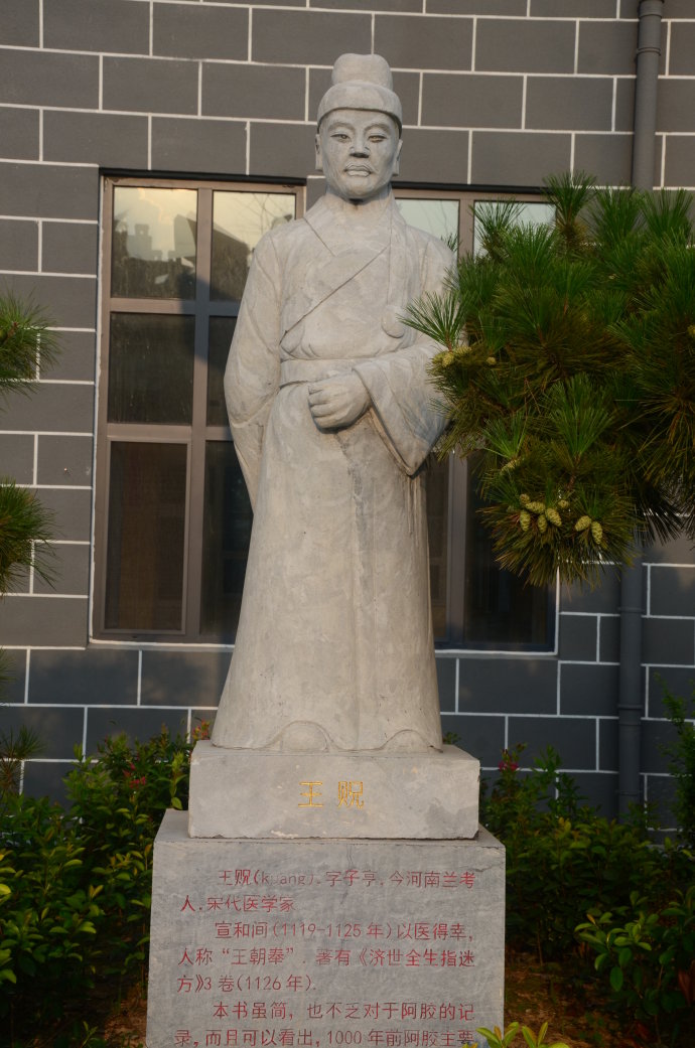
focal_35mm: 57
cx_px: 348
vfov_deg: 35.1
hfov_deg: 23.7
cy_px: 524
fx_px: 1657
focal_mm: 38
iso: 200
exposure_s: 1/320
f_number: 9
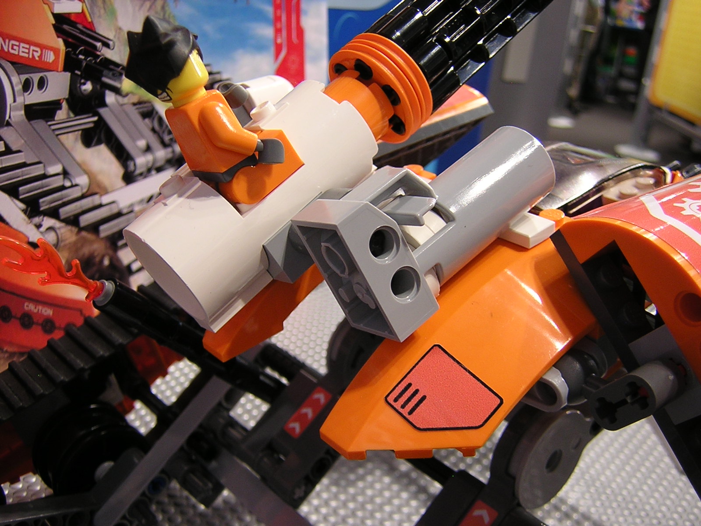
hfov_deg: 51.4
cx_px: 350
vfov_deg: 39.7
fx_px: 729
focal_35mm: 36
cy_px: 263
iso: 133
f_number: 2.6
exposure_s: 1/3.7
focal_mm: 4.7
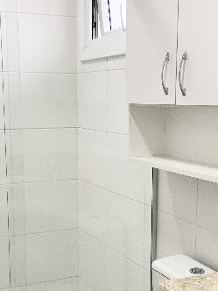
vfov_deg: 31.9
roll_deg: -0.2
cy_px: 199
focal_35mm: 60
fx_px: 504
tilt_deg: -10.4
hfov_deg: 24.4
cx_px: 108
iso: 100
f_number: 1.8
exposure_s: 1/101
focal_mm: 4.25
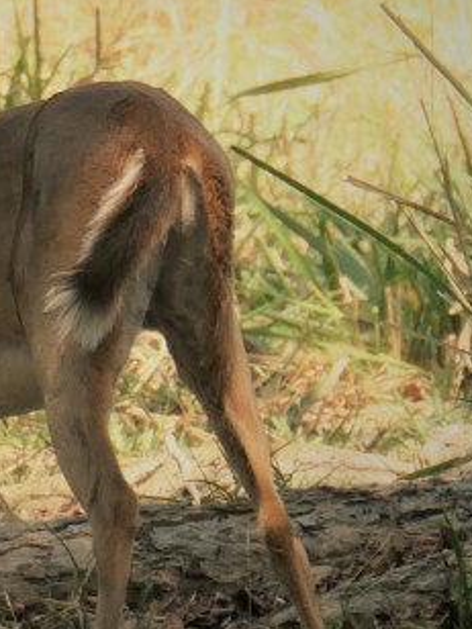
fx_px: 30979
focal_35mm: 1704
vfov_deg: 1.2
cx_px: -39
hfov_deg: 0.9
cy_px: 264
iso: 200
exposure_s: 1/160
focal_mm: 132
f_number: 6.4
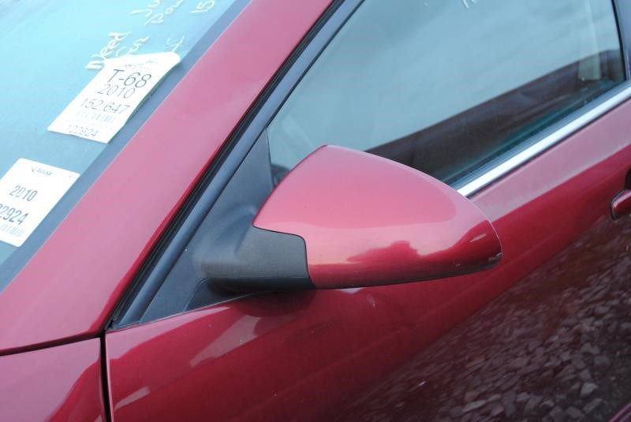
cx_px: 316
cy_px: 211
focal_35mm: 45
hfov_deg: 43.6
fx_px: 789
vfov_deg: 29.9
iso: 400
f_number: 4.5
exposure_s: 1/10
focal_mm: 30
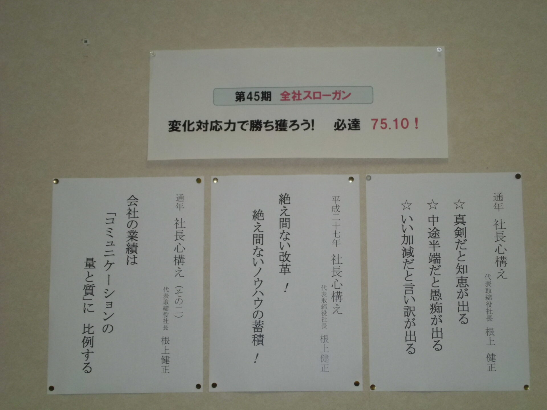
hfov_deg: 26.7
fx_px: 1154
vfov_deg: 20.2
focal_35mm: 73
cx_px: 274
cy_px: 205
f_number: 4.4
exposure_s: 1/100
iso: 200
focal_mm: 13
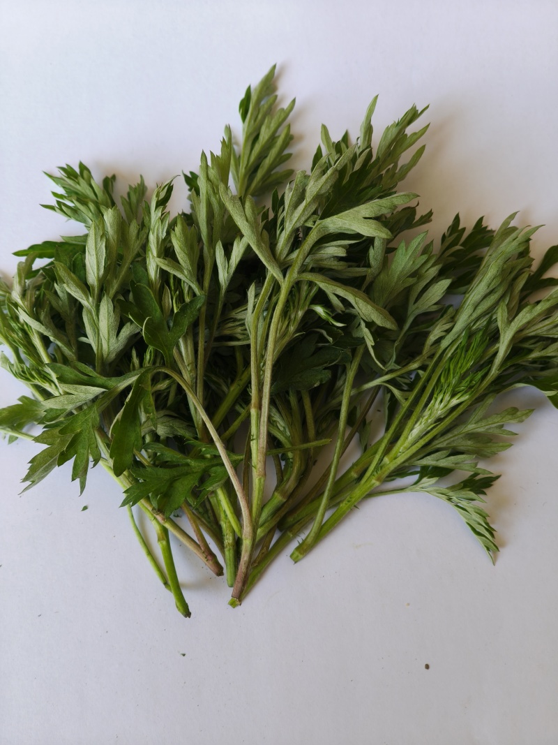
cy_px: 372
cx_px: 279
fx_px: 1010
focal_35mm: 47
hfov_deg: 30.9
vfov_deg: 40.4
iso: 100
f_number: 4.5
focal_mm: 7.1
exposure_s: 1/120
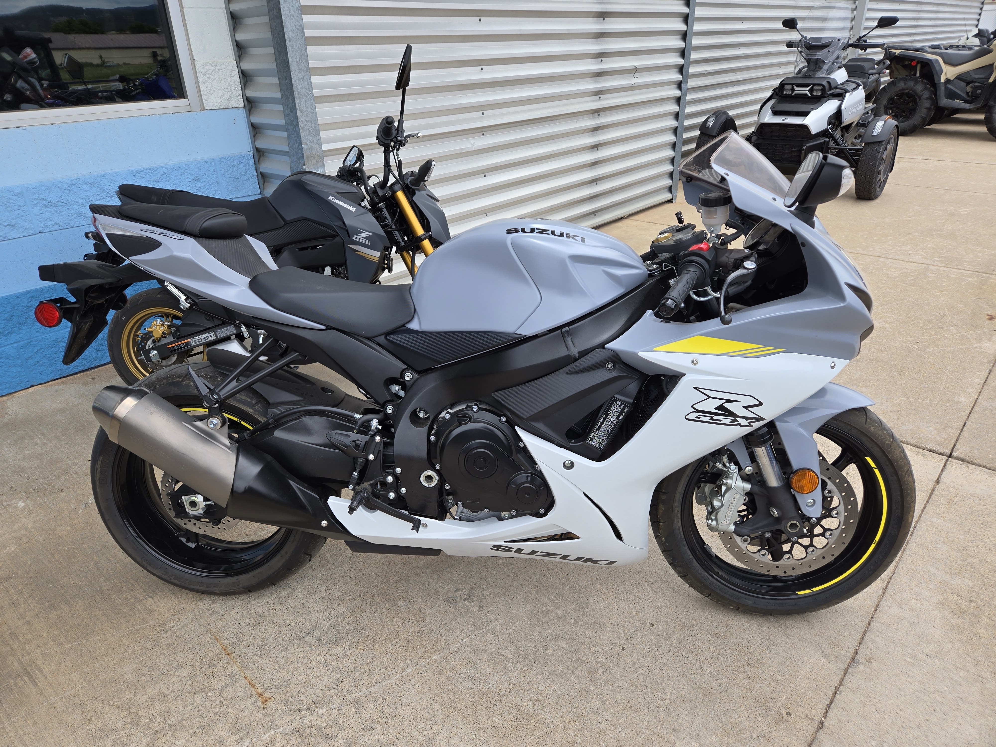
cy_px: 374
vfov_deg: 58.9
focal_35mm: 23
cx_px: 498
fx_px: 662
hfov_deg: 73.9
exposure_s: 1/684
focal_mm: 5.4
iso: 25
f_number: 1.8
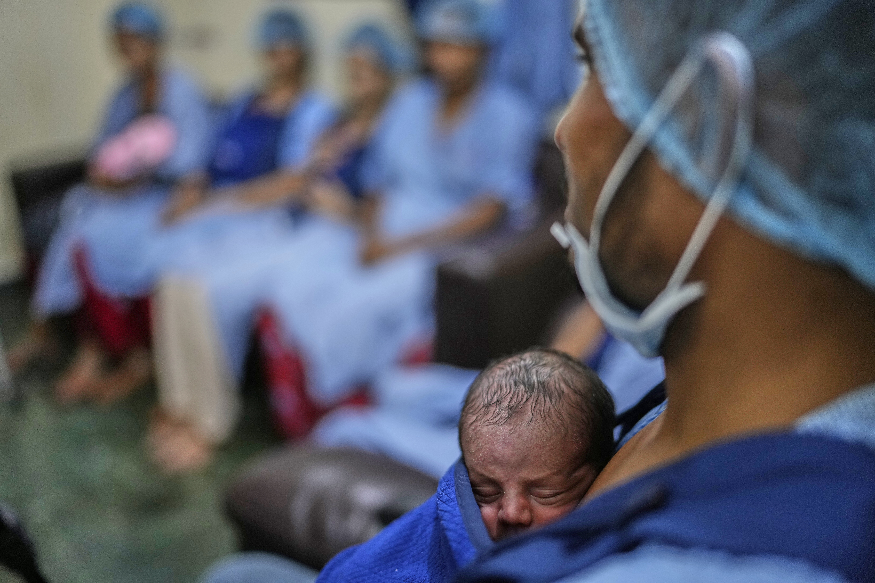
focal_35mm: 35
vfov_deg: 37.9
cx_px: 438
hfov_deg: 54.4
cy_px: 292
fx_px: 851
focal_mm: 35
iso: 1000
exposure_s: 1/250
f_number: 1.4
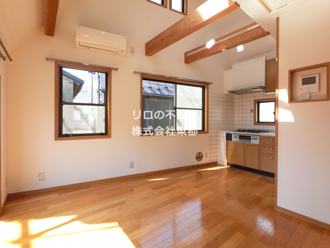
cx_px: 165
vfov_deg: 78.1
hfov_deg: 94.5
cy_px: 124
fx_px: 153
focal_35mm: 16
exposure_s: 1/125
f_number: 2.8
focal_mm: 2.87
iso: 64
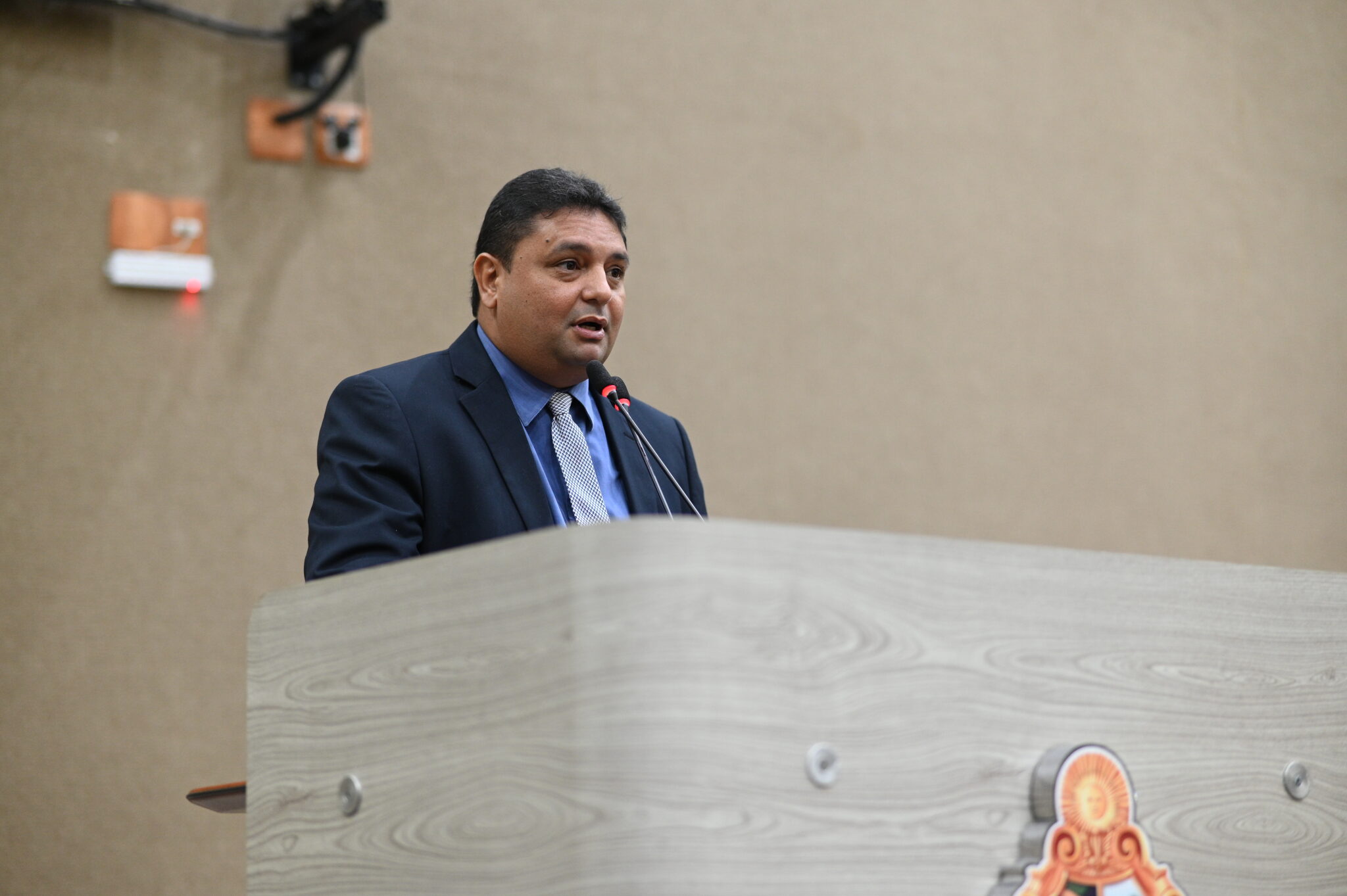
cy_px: 448
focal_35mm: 85
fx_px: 3178
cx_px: 674
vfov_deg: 16.1
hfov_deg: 23.9
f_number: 1.8
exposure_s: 1/160
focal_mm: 85
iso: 1250
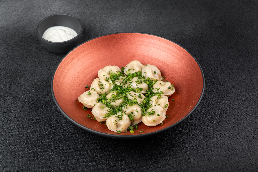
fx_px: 716
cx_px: 129
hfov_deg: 20.4
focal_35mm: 100
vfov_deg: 13.7
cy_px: 86
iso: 125
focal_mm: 100
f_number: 14
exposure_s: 1/200
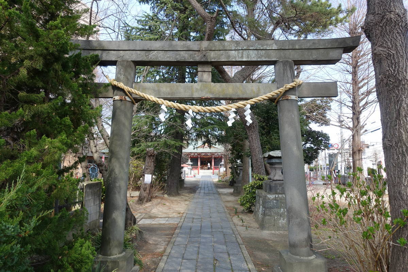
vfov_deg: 53.1
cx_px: 204
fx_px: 272
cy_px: 136
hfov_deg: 73.7
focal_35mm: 24
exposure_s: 1/125
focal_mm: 8.84
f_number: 5.6
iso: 125
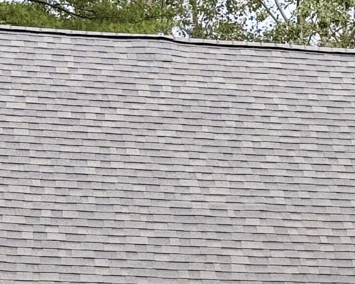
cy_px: 473
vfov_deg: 7.8
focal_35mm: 192
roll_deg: -0.4
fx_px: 2018
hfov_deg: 9.9
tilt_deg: +3.2
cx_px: 423
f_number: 1.78
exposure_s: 1/519
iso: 64
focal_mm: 6.76
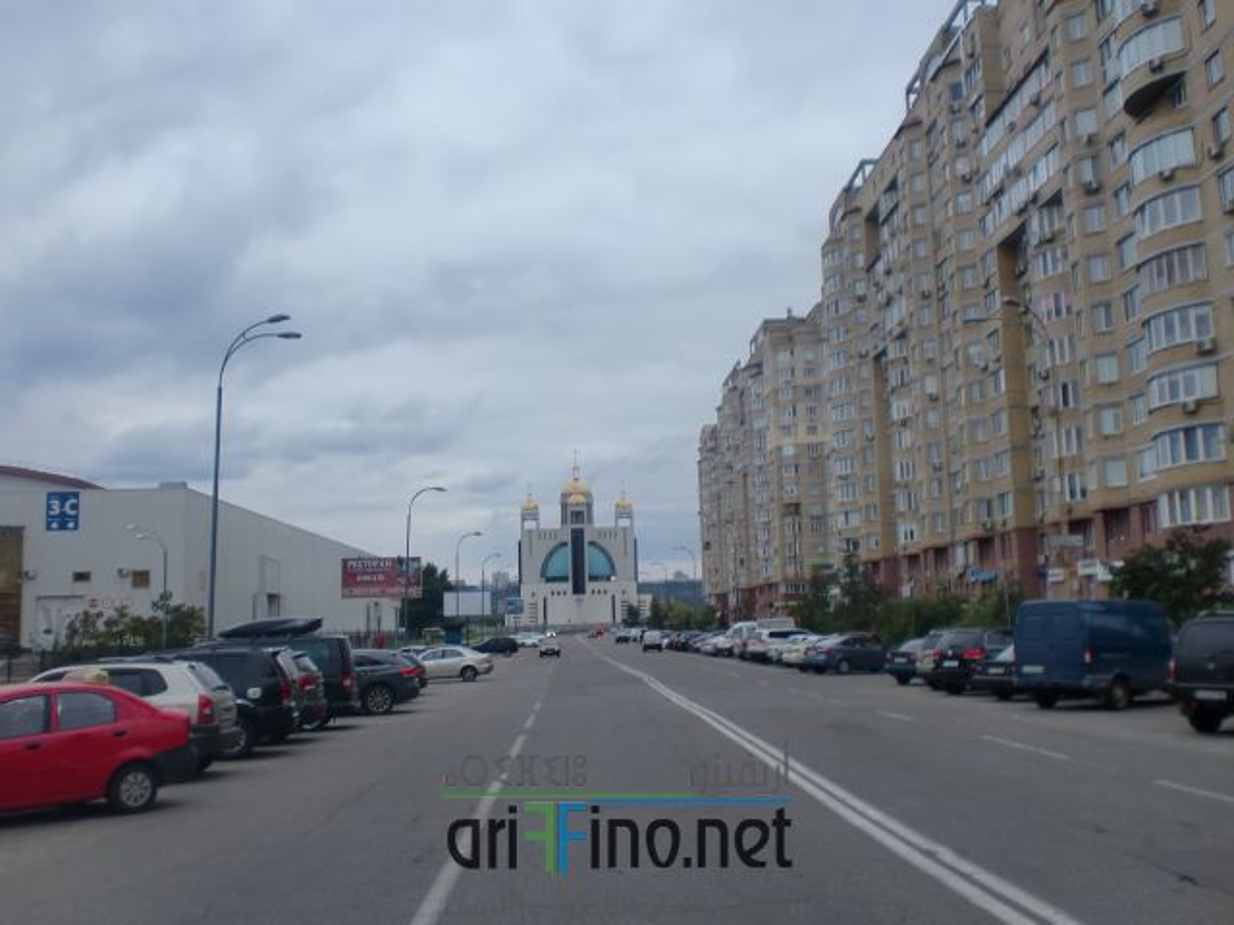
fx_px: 1248
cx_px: 617
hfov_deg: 52.6
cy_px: 462
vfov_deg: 40.7
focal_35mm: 35
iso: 64
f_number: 3.1
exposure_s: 1/200
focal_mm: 6.3
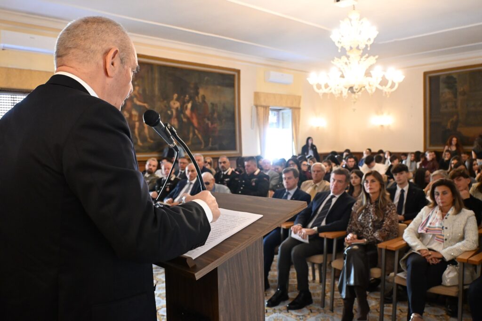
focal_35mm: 32
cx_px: 241
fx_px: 422
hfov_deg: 59.5
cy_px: 160
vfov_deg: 41.7
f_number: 4
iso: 3200
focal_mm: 21
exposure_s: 1/125
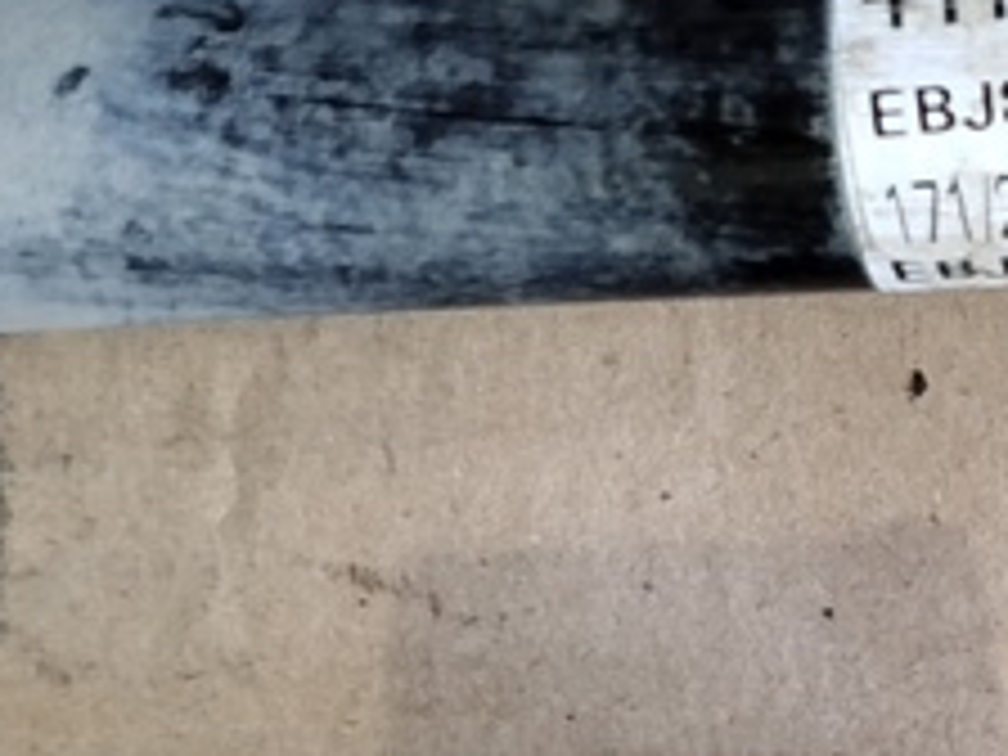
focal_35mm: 137
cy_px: 724
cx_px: 1341
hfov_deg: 13.8
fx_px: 3989
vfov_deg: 10.7
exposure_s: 1/33
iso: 640
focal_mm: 5.31
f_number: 1.7
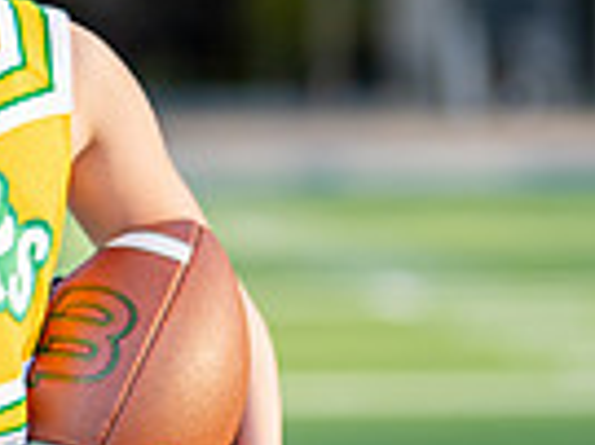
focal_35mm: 255
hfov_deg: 7.7
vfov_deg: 5.8
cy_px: 133
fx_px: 4379
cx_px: -167
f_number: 1.2
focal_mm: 50
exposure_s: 1/2500
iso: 160
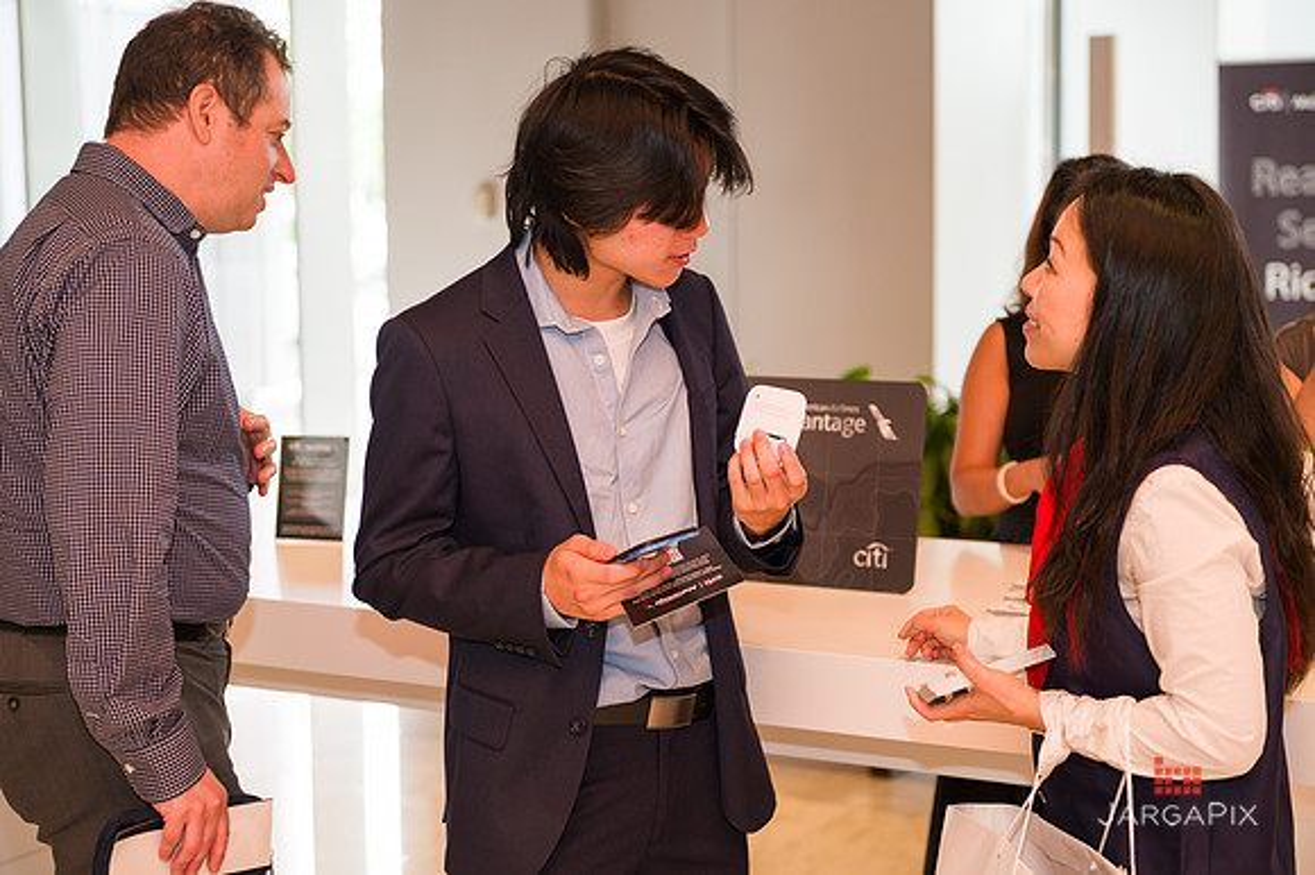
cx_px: 658
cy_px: 438
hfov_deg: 32.4
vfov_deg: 21.9
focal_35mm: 62
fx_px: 2263
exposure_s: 1/200
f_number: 3.2
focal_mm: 62
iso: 400
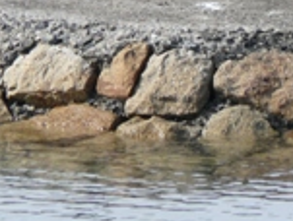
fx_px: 11768
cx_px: 287
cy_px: -91
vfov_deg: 1.1
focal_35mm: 1387
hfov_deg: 1.4
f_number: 4.5
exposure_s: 1/500
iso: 100
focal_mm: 60.4
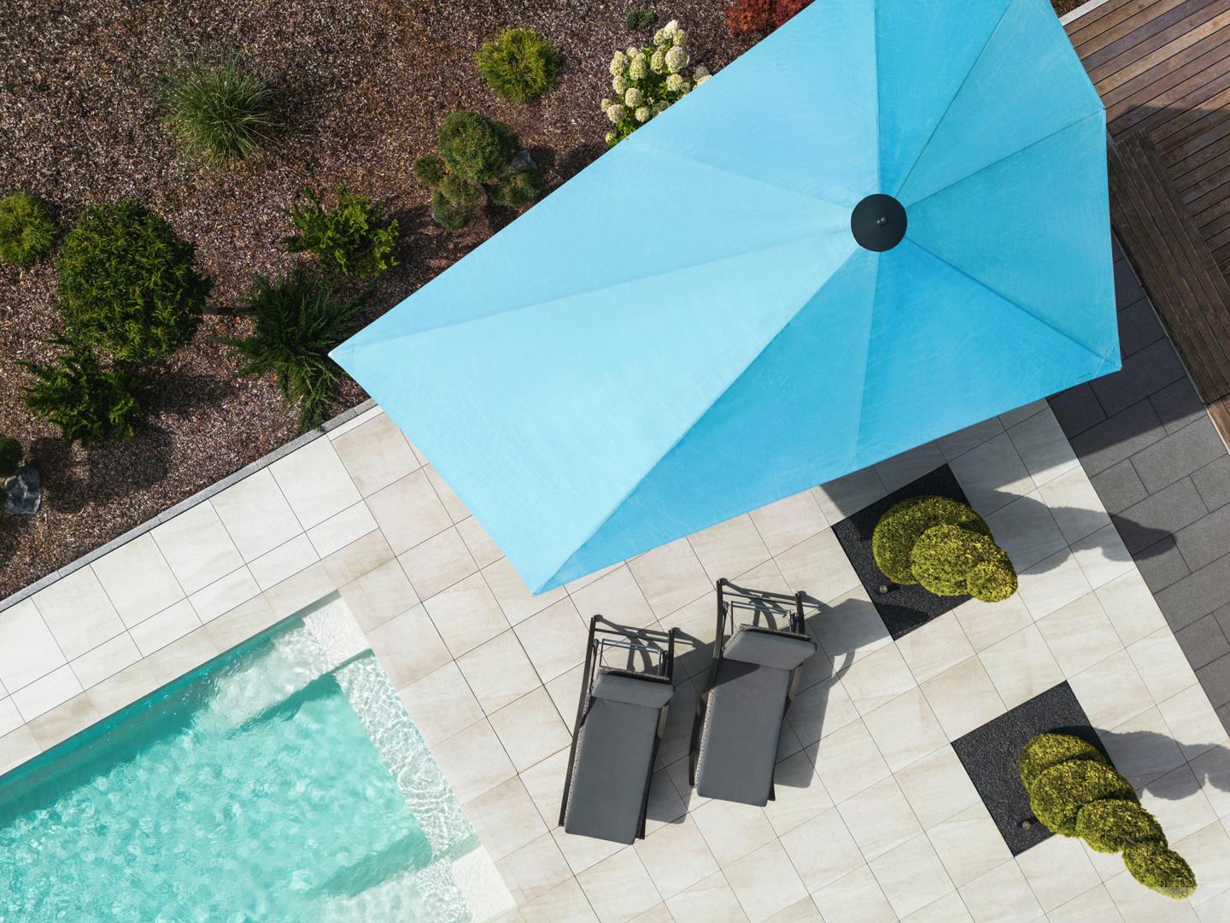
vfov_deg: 54.9
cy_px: 464
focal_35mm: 25
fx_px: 888
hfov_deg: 69.4
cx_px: 607
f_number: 1.7
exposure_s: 1/5000
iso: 110
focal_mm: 6.72
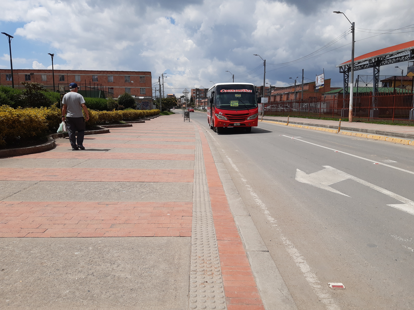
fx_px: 311
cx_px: 207
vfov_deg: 53.1
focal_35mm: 26
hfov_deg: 67.3
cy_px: 155
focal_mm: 3.92
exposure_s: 1/3003
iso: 40
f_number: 1.7
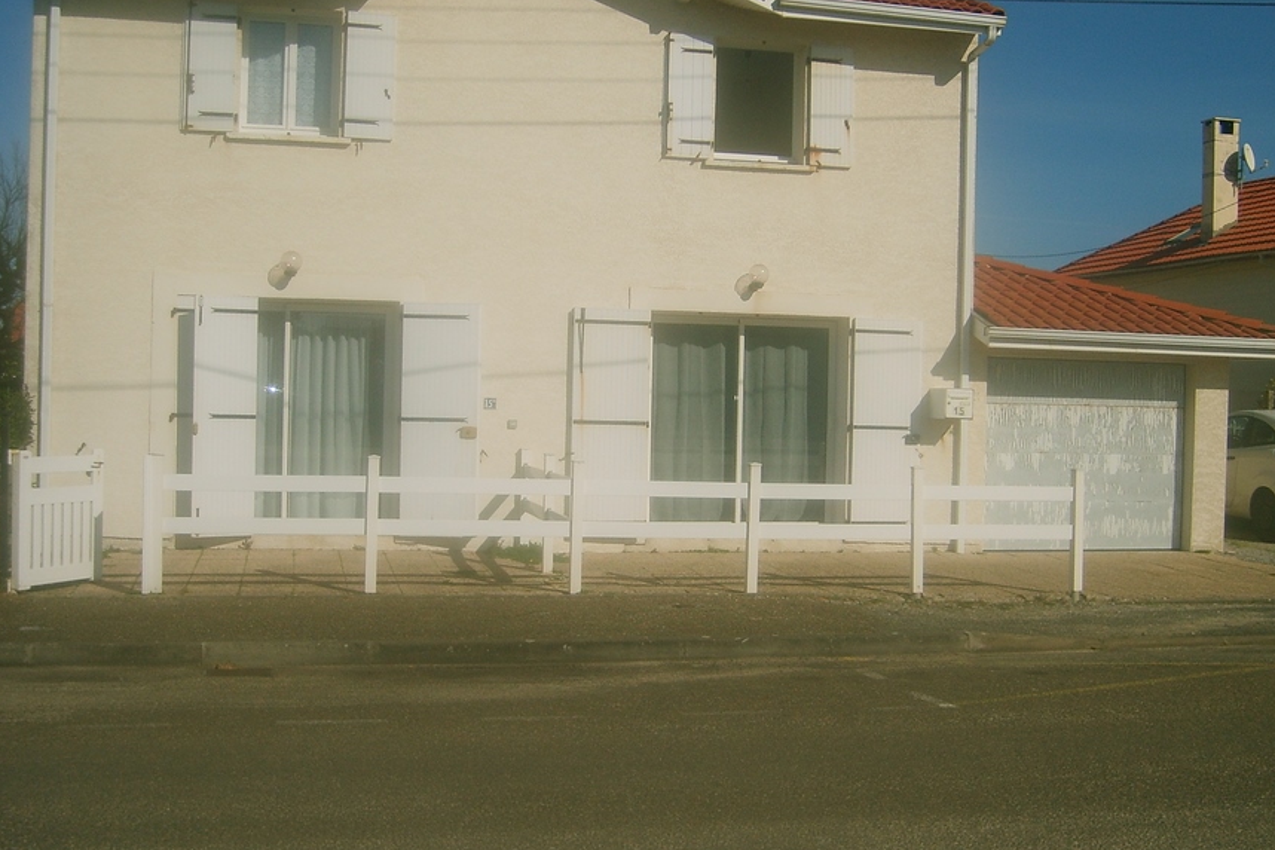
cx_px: 687
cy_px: 434
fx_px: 1523
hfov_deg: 45.4
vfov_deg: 31.2
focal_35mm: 43
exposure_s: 1/350
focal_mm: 5.8
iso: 50
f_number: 7.1
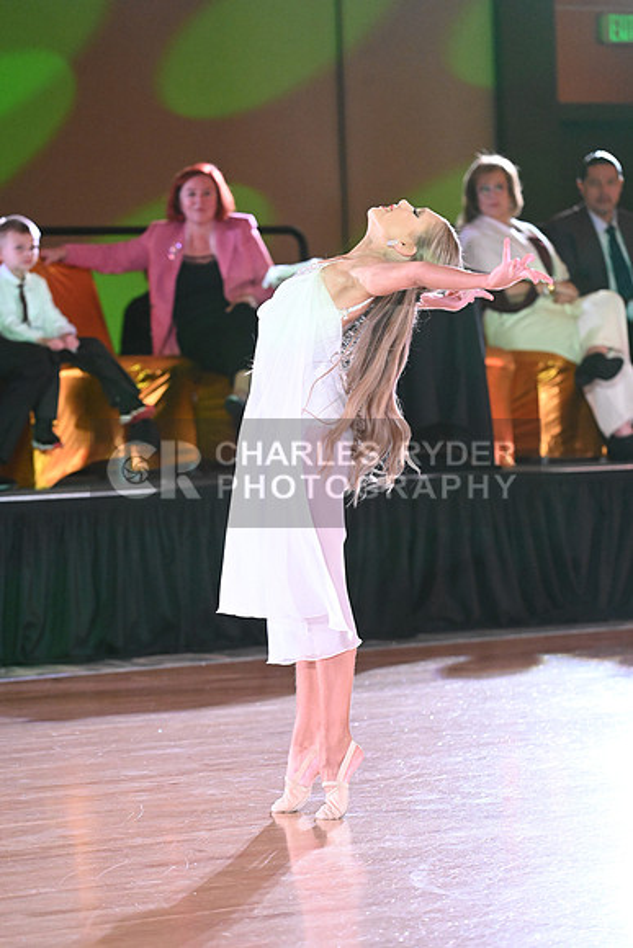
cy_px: 474
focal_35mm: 155
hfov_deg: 8.9
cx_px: 316
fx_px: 4085
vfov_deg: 13.2
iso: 6400
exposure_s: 1/400
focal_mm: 155
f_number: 5
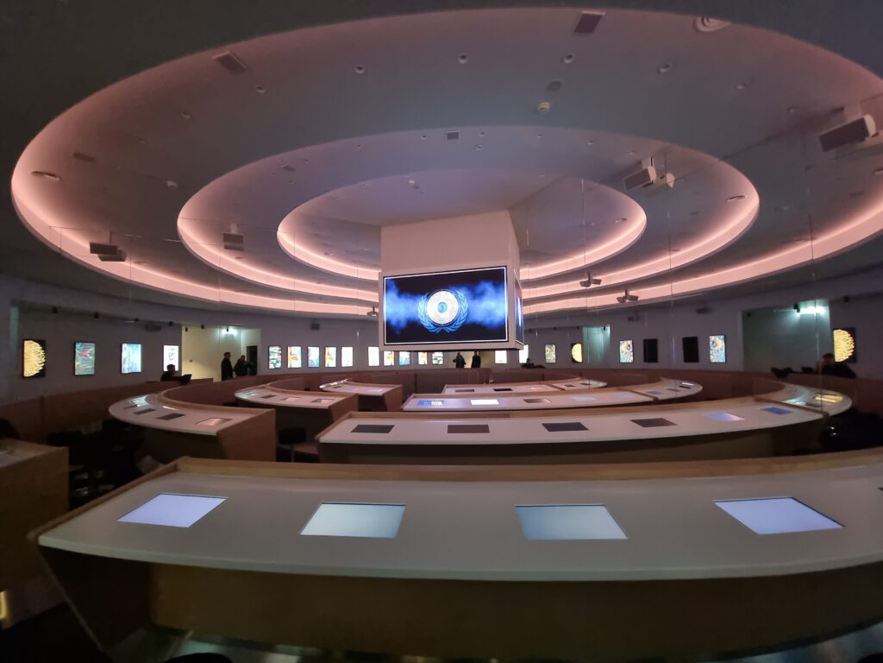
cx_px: 442
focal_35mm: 13
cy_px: 332
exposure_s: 1/24
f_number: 2.2
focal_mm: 2.2
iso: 1600
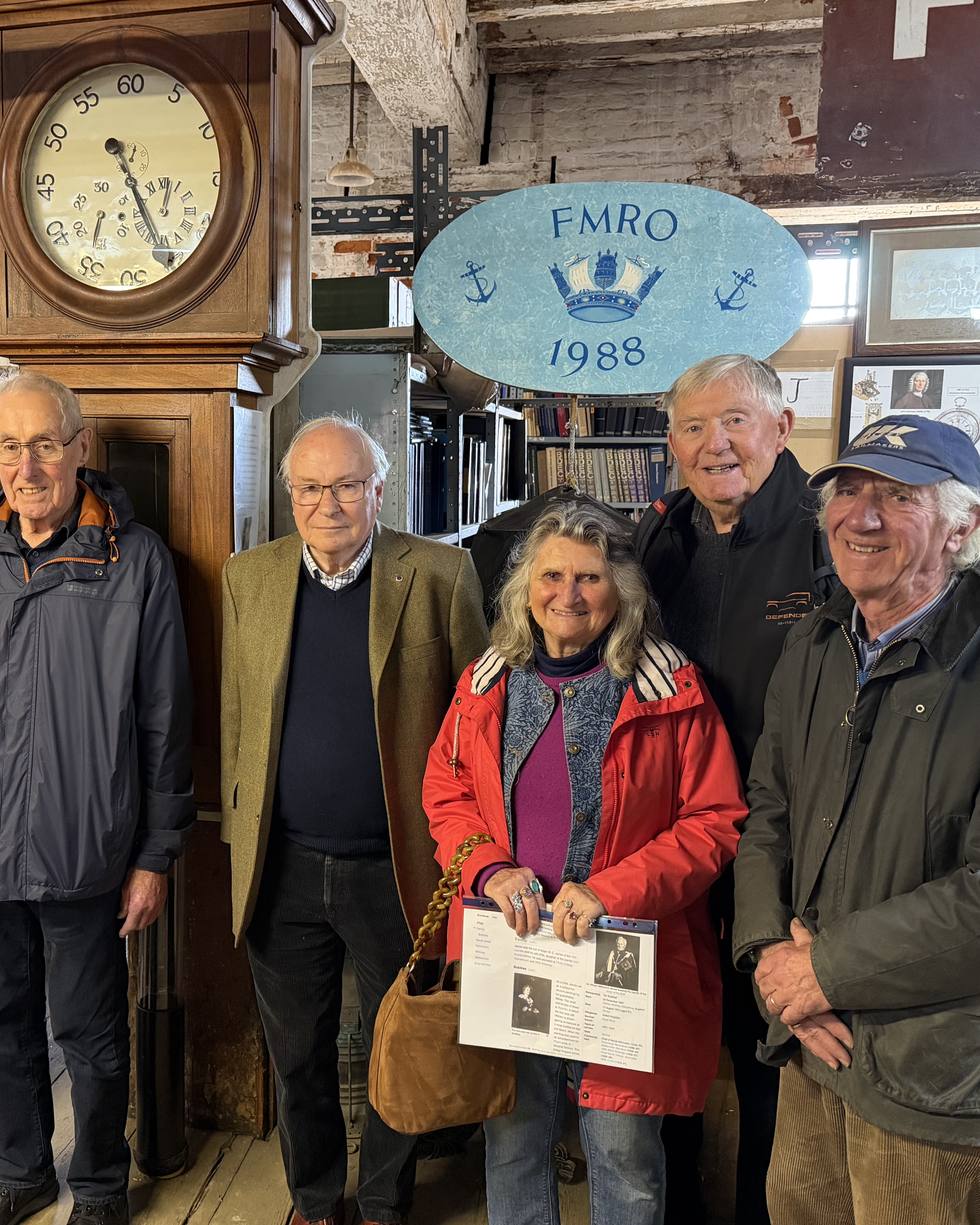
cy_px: 605
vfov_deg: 55.7
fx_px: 1160
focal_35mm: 32
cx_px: 319
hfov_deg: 45.0
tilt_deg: -6.6
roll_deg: -0.3
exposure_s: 1/50
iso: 640
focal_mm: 6.76
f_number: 1.78
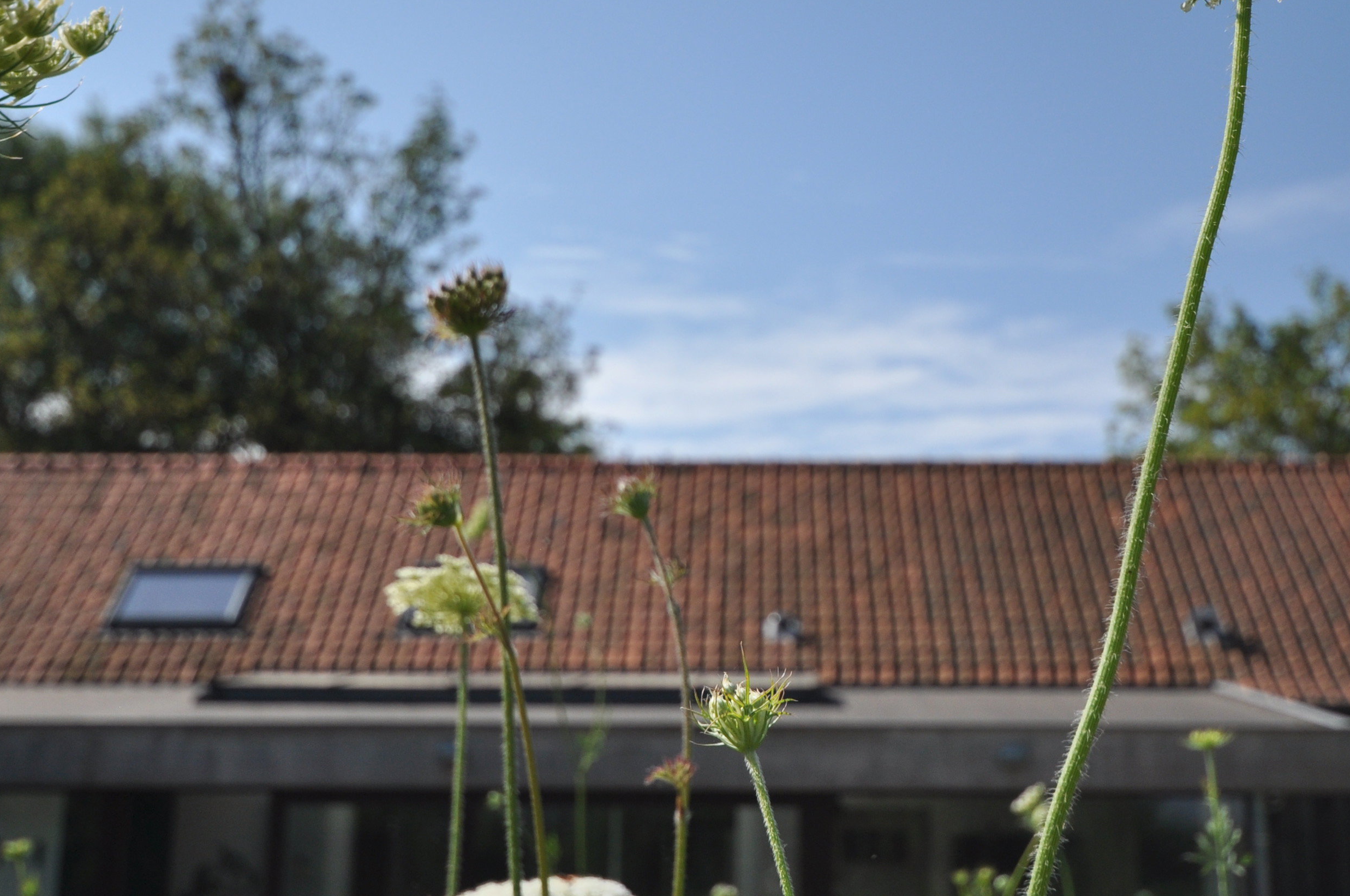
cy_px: 388
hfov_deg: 38.2
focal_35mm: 52
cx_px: 740
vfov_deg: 25.9
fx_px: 1948
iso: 200
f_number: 5.6
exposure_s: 1/1250
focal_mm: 20
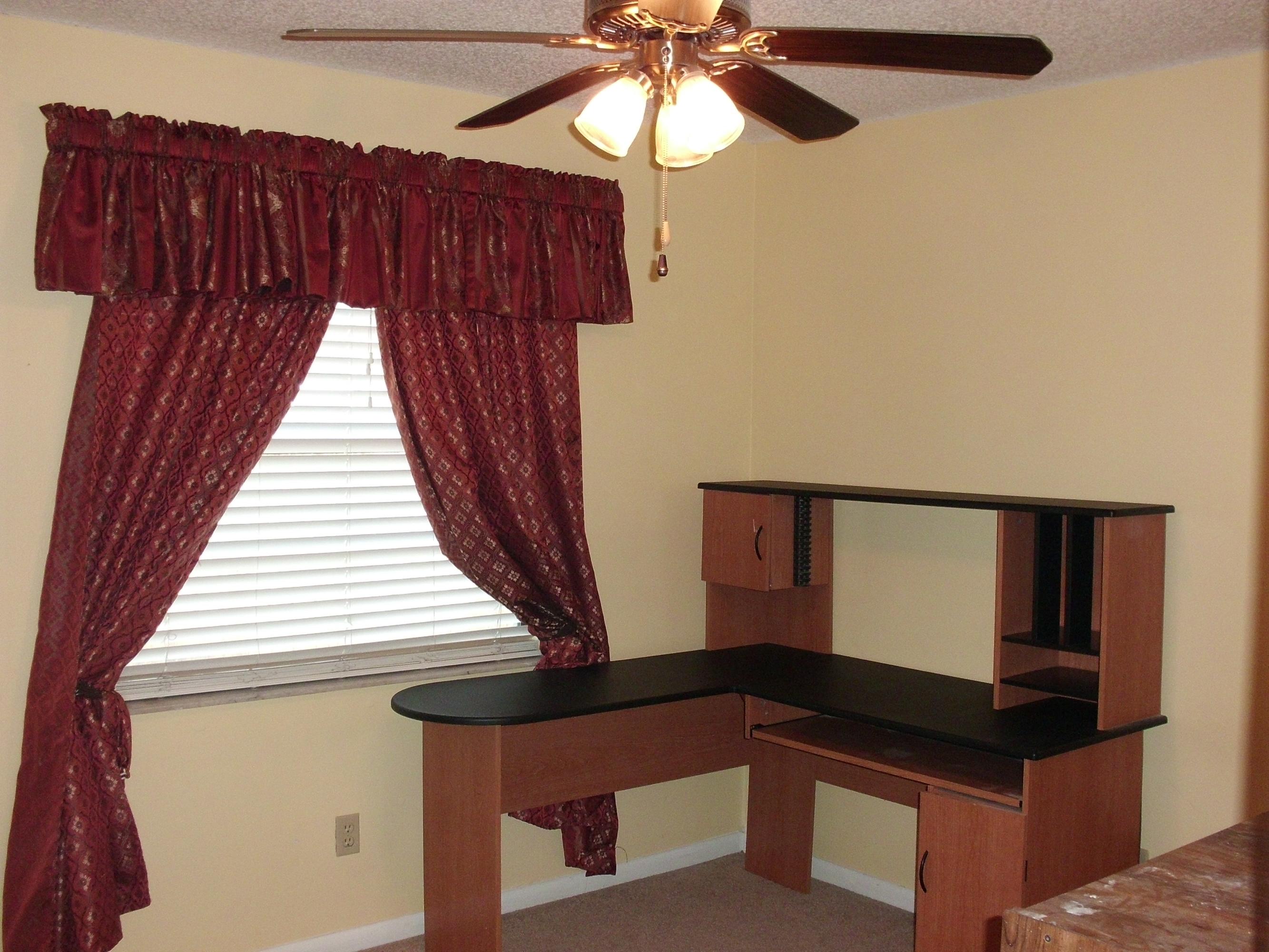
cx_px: 634
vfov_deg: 39.7
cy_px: 476
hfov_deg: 51.4
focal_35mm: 36
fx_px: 1320
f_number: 2.9
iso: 200
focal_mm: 6.3
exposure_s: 1/60
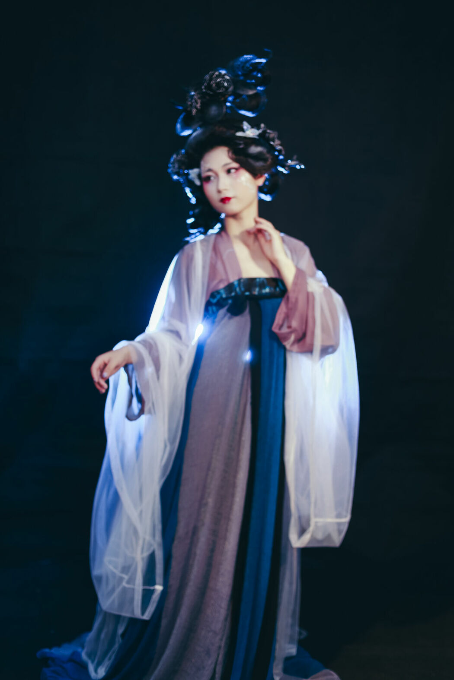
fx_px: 927
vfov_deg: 40.3
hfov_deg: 27.5
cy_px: 340
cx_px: 227
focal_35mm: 49
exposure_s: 1/100
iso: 320
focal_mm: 50
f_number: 2
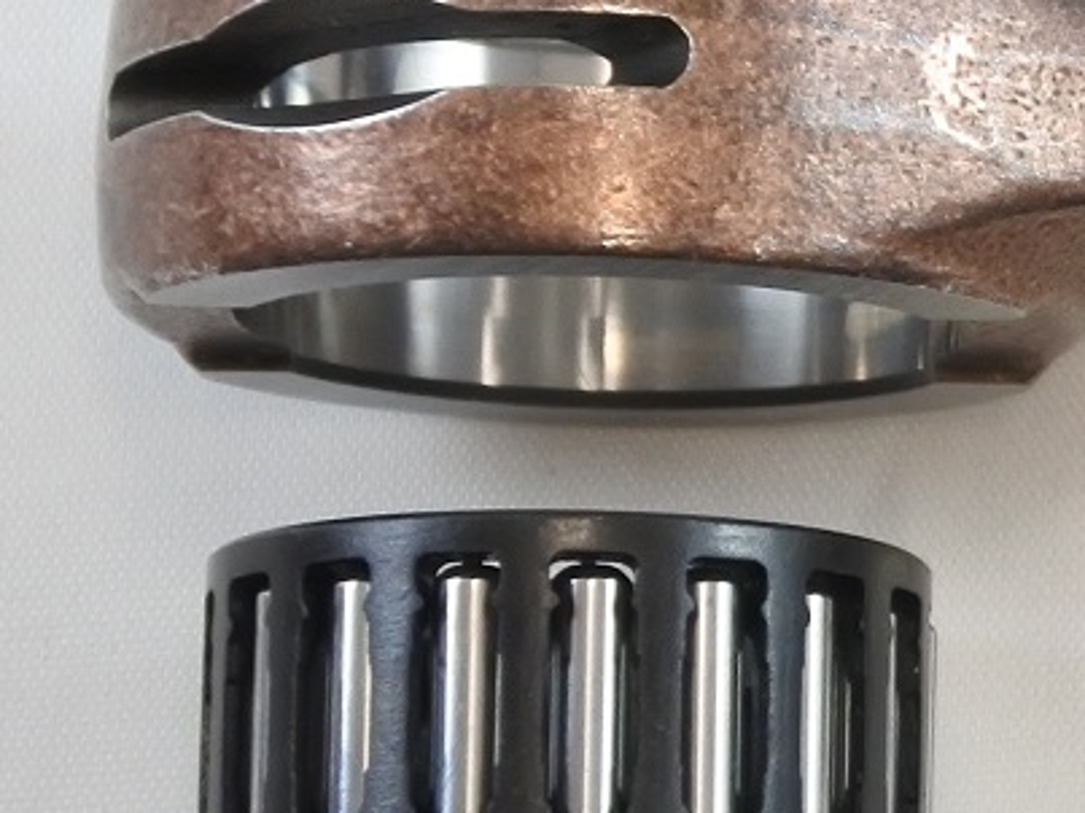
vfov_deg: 7.8
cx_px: 1990
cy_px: 436
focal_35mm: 191
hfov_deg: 9.8
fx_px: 5985
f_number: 4.5
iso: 450
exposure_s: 1/125
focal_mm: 17.6
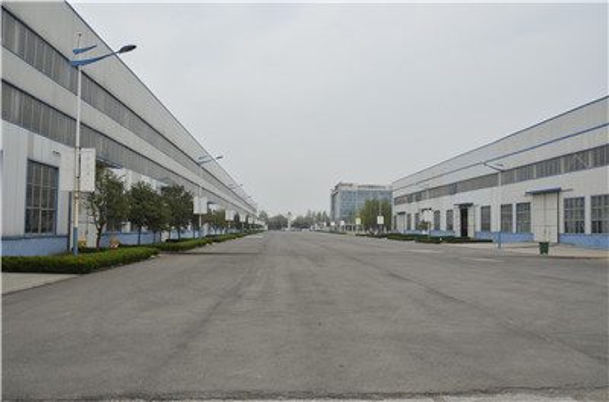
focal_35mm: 27
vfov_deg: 47.6
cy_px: 201
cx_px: 304
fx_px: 455
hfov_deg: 67.5
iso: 125
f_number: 8
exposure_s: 1/250
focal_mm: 18
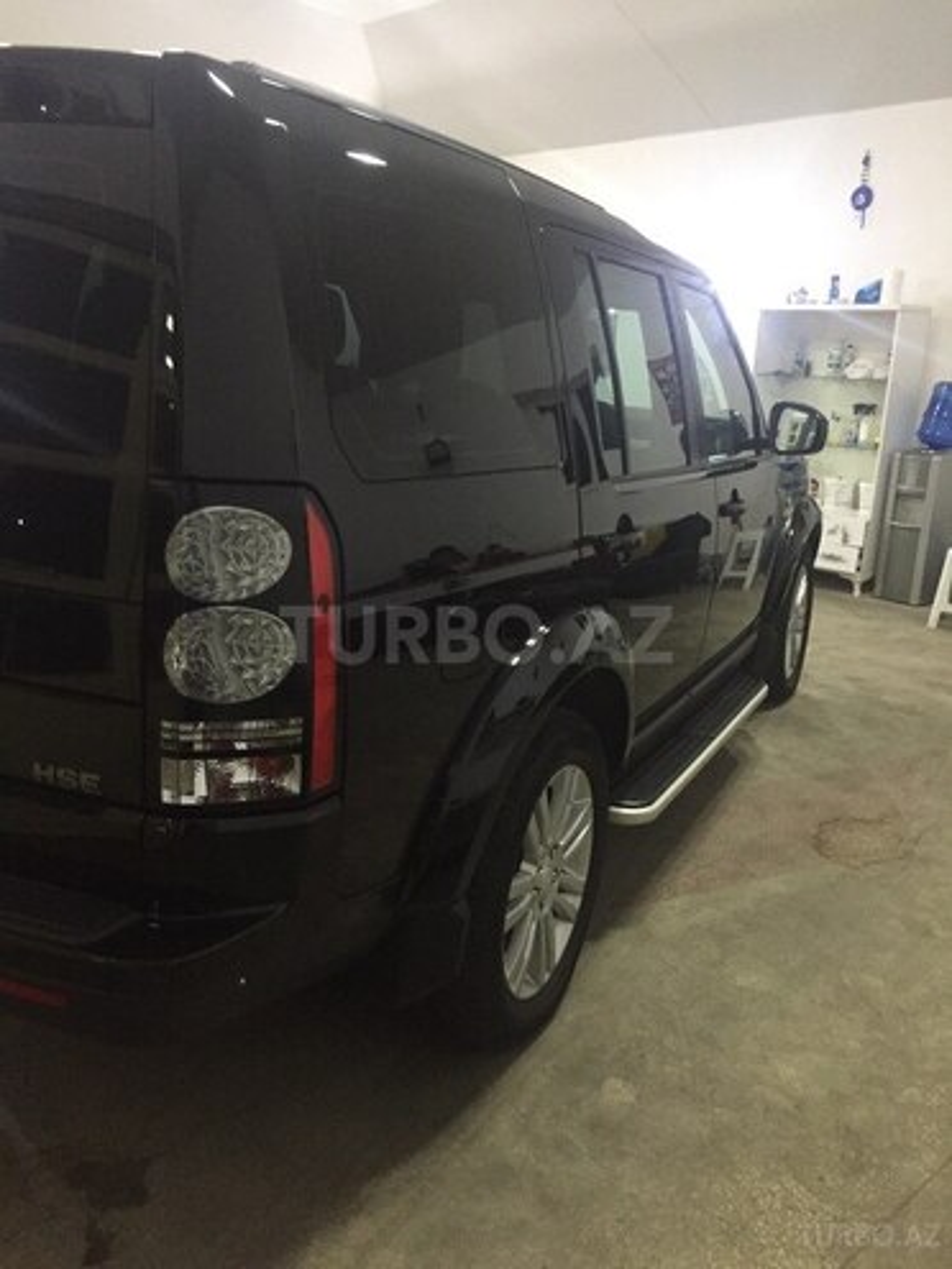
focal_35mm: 29
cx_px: 476
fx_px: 1063
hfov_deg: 48.2
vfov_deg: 61.7
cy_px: 634
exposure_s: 1/25
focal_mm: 4.15
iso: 250
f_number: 2.2
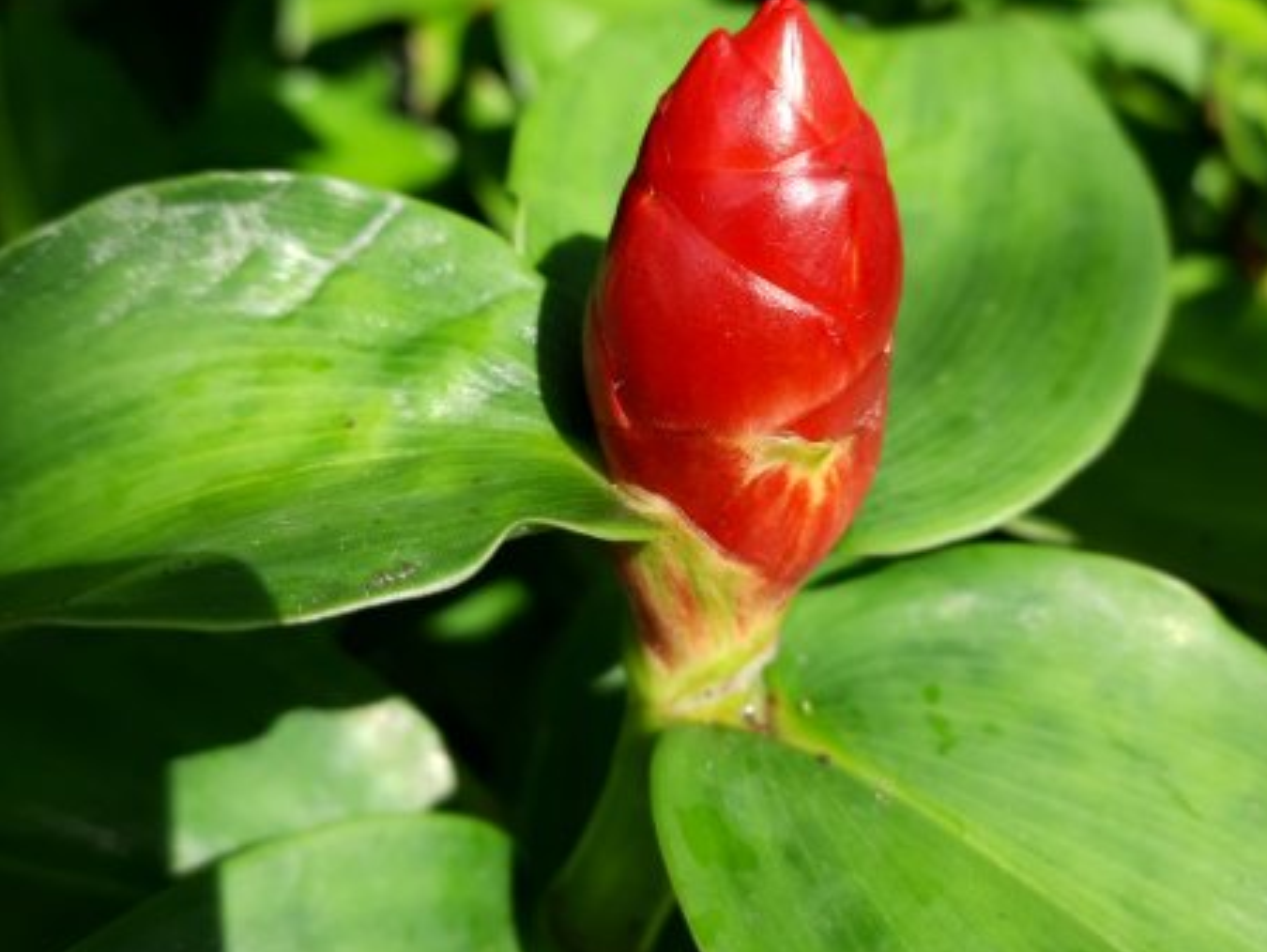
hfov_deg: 53.9
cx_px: 643
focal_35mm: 34
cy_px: 422
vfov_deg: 41.8
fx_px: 1245
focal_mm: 4.6
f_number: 2
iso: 32
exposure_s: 1/380
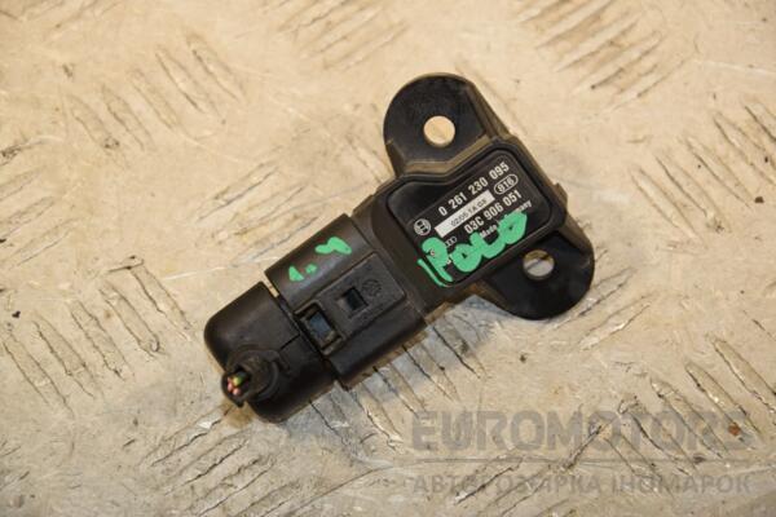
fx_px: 3395
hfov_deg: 13.0
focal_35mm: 158
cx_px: 388
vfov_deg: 8.7
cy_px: 258
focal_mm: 105
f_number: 7.1
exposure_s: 1/200
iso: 800
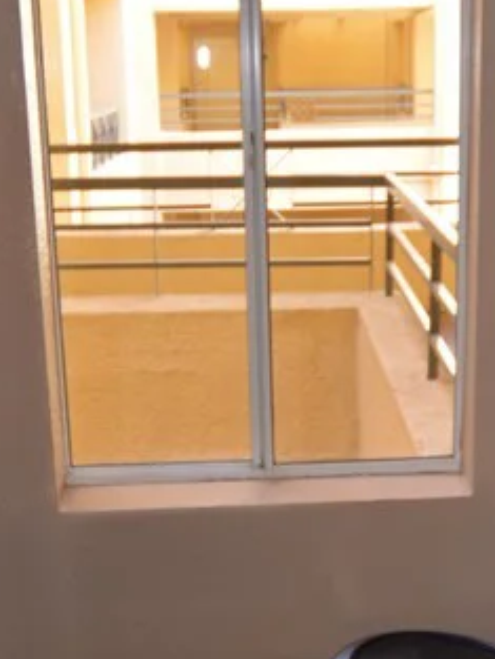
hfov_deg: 29.0
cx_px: 315
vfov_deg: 38.1
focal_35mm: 50
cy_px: 296
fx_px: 953
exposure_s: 1/60
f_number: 3.5
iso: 220
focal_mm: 10
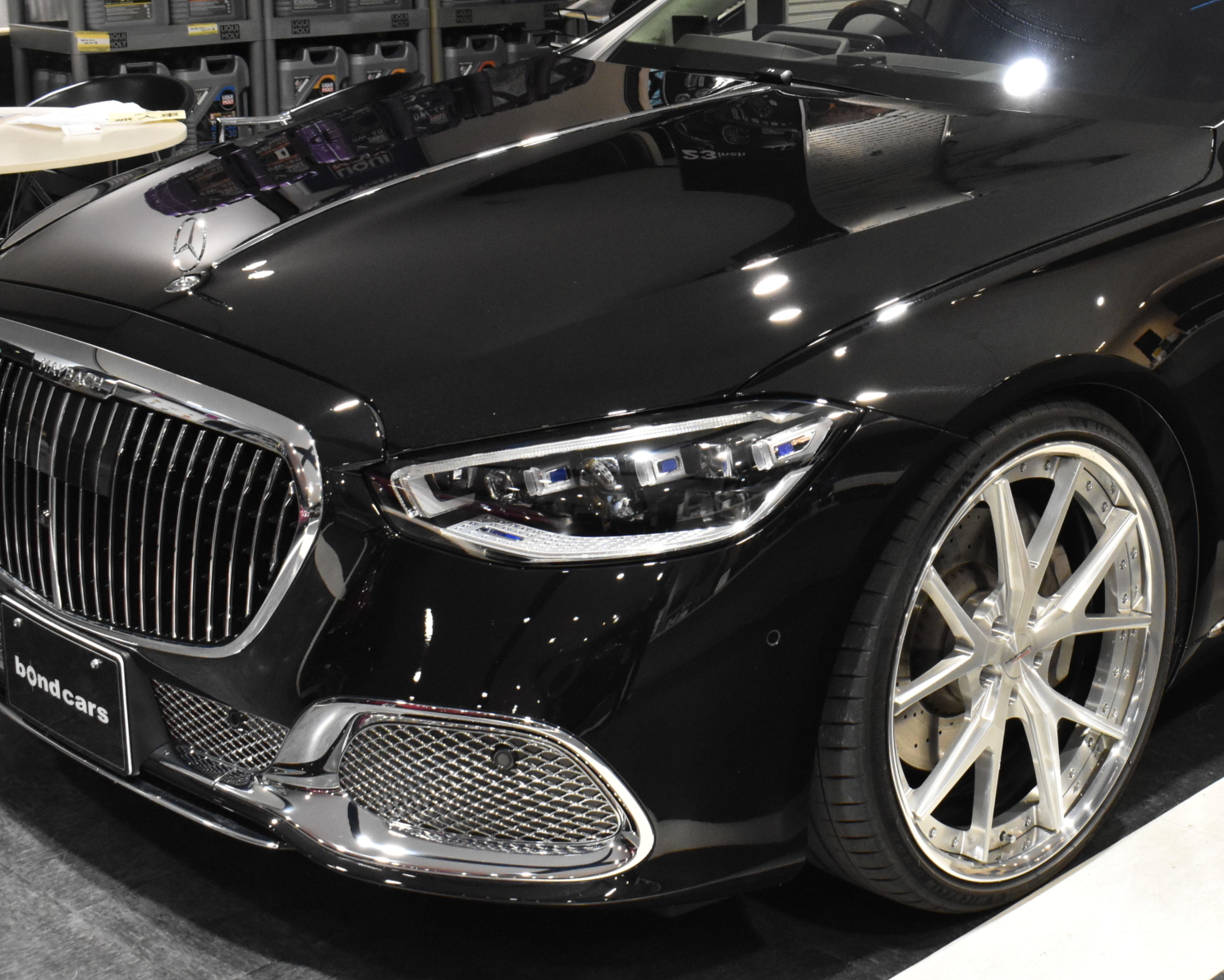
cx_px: 918
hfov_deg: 31.9
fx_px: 2101
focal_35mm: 58
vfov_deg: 26.1
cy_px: 359
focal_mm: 24
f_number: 8
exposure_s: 1/40
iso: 2500
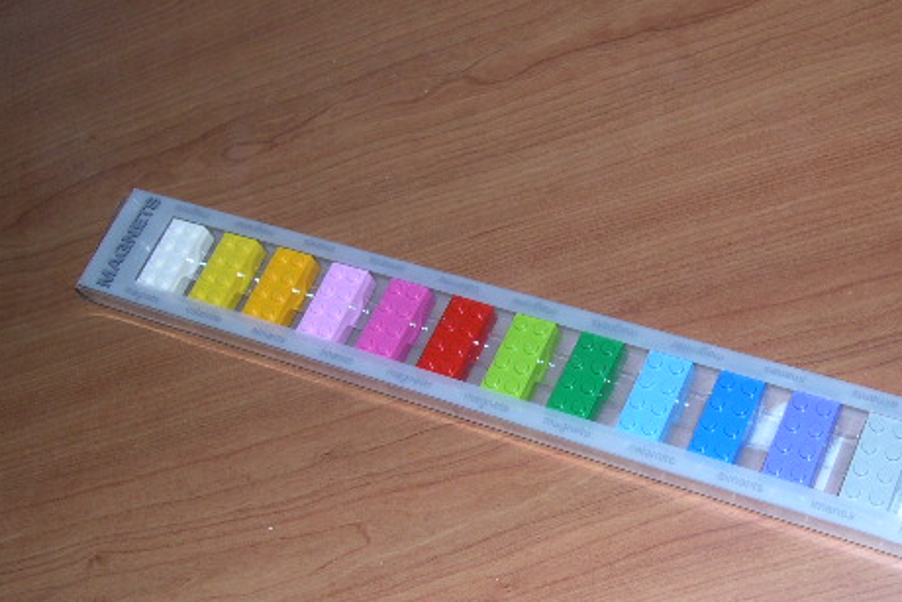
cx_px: 584
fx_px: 1378
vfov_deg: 24.5
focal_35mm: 55
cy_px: 388
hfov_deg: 36.0
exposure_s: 1/60
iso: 100
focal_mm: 8
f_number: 2.8
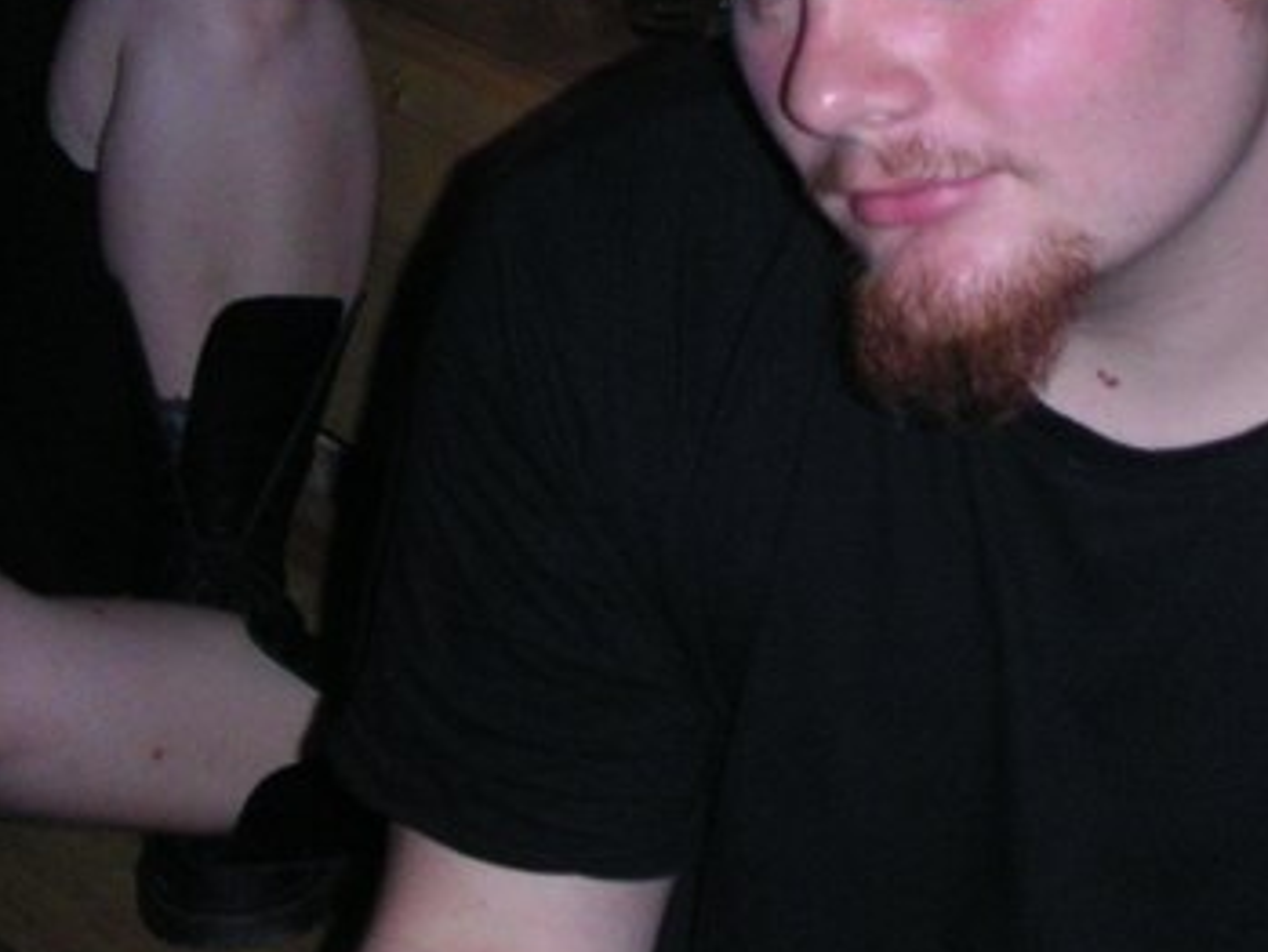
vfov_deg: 16.8
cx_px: 748
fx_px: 3188
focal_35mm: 87
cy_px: 105
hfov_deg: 22.5
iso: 160
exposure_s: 1/45
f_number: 2.8
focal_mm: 6
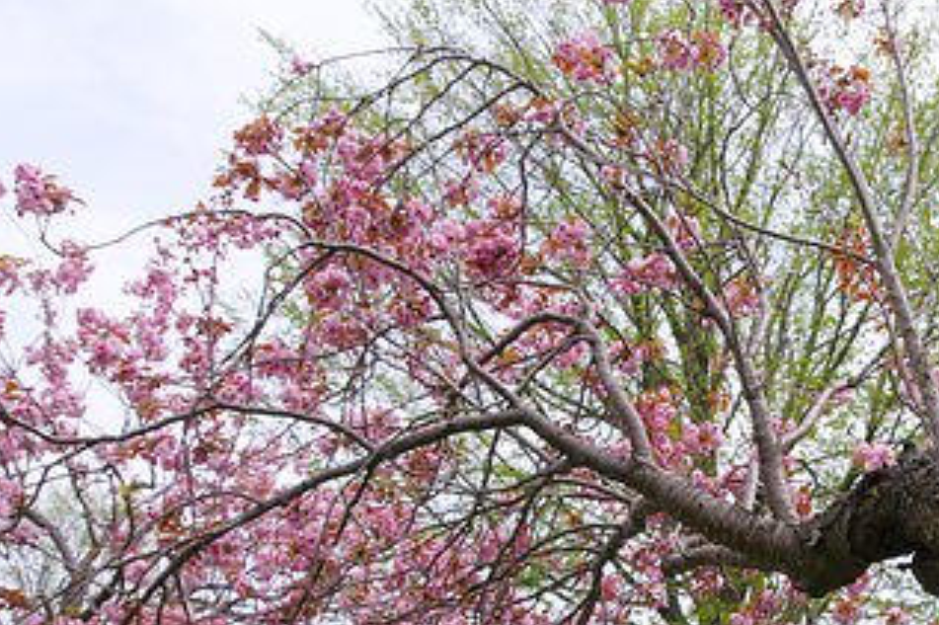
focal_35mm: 51
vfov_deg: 26.1
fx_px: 1324
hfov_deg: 37.8
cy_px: 495
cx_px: 735
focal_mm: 21
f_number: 10
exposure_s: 1/50
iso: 200
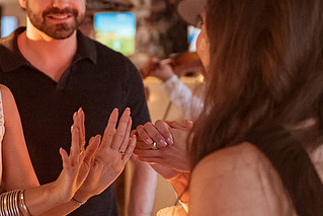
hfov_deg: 19.6
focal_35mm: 101
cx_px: 3
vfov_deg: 13.6
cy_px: 91
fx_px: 907
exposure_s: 1/500
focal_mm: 48
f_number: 2.8
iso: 2000
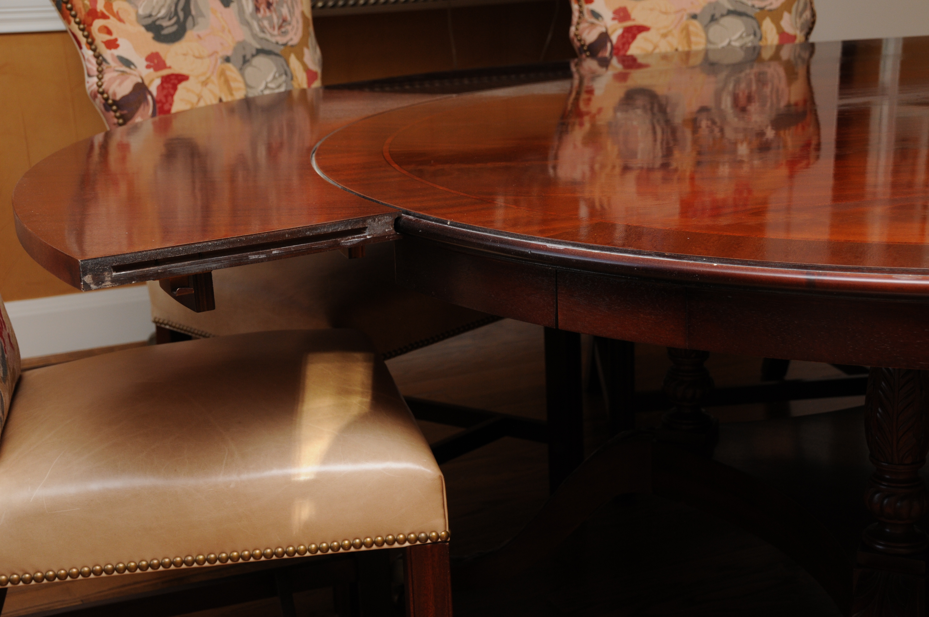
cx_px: 464
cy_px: 308
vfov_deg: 22.6
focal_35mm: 60
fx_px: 1546
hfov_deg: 33.4
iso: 400
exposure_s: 1/125
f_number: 9
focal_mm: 40
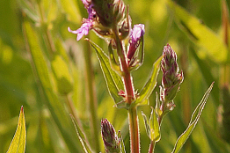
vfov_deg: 1.8
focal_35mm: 784
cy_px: 147
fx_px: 5005
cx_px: 387
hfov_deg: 2.6
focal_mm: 100
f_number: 5.6
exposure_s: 1/200
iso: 100
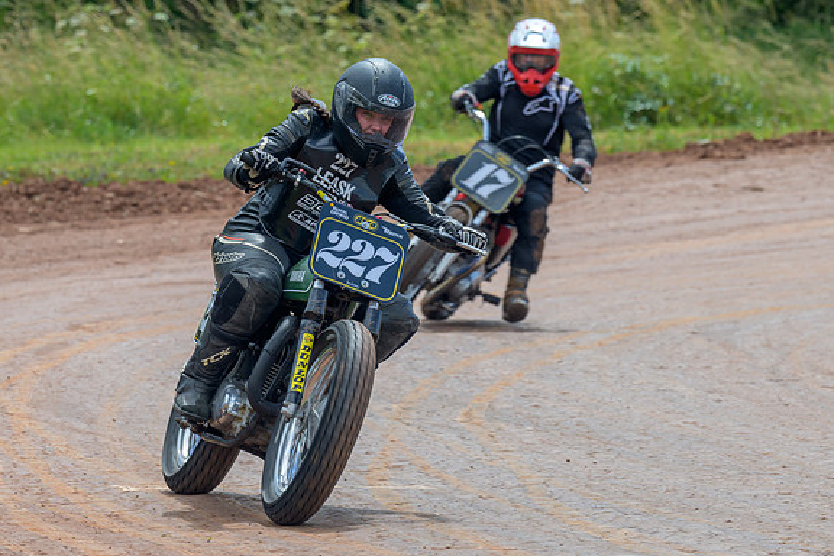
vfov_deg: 3.9
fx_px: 8270
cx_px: 399
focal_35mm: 357
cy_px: 299
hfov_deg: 5.8
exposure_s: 1/400
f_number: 6.3
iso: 200
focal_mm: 200
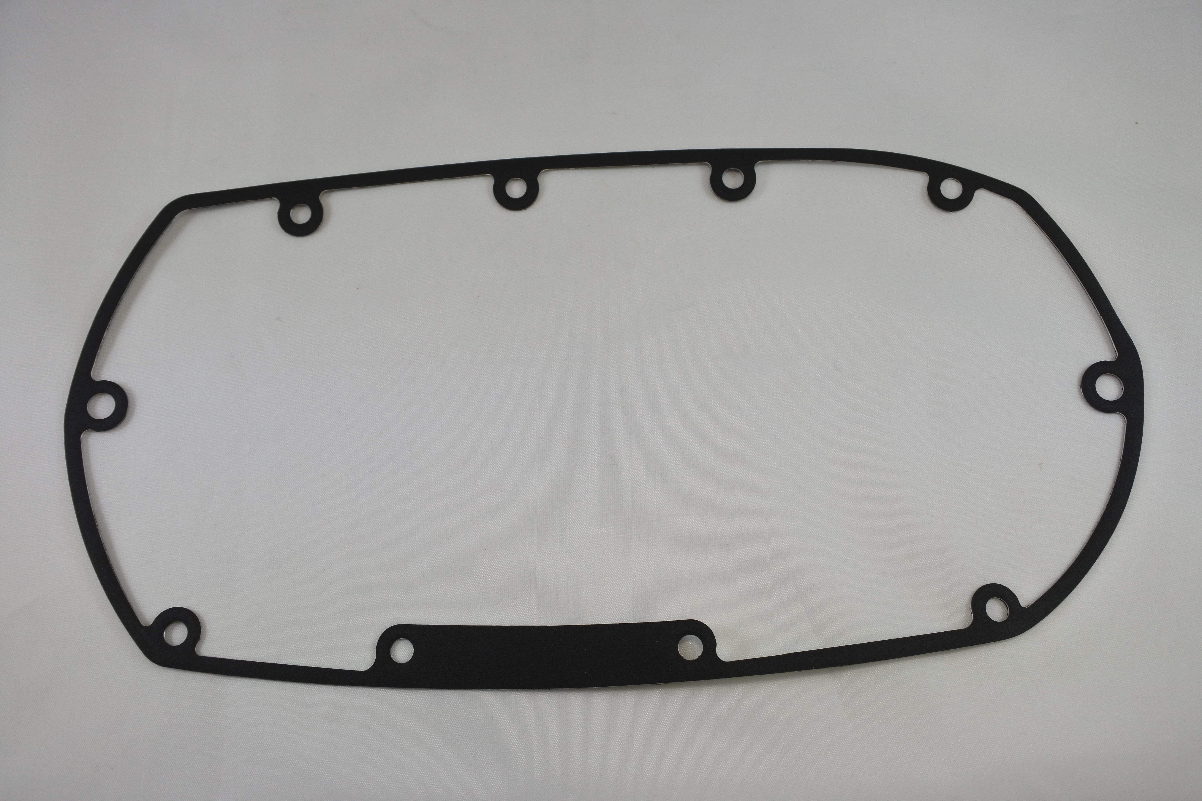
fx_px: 1035
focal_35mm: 31
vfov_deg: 42.3
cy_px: 400
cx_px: 601
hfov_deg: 60.3
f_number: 3.8
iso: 250
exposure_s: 1/250
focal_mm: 11.6
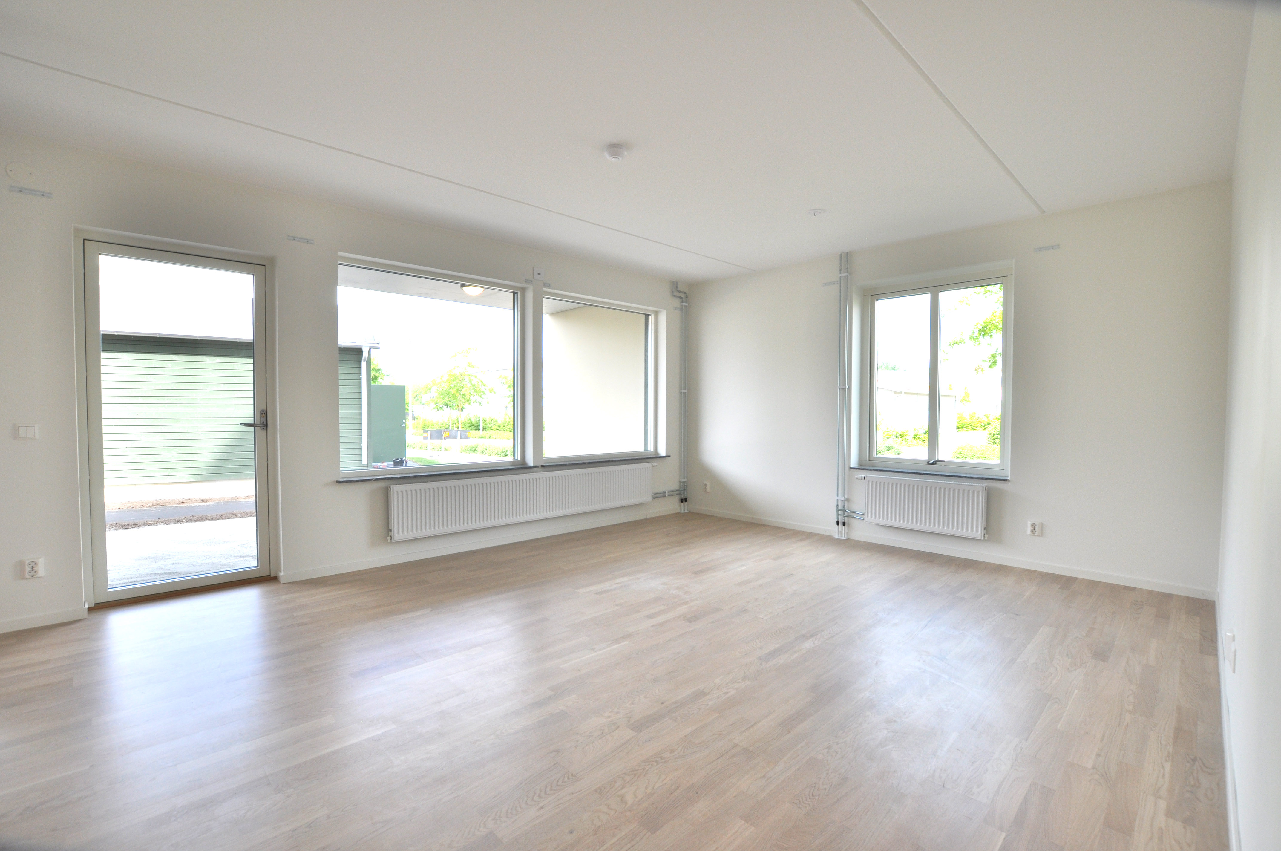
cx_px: 640
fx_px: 533
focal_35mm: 15
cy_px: 426
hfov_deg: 100.5
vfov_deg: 77.2
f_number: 8
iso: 200
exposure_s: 1/60
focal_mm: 10
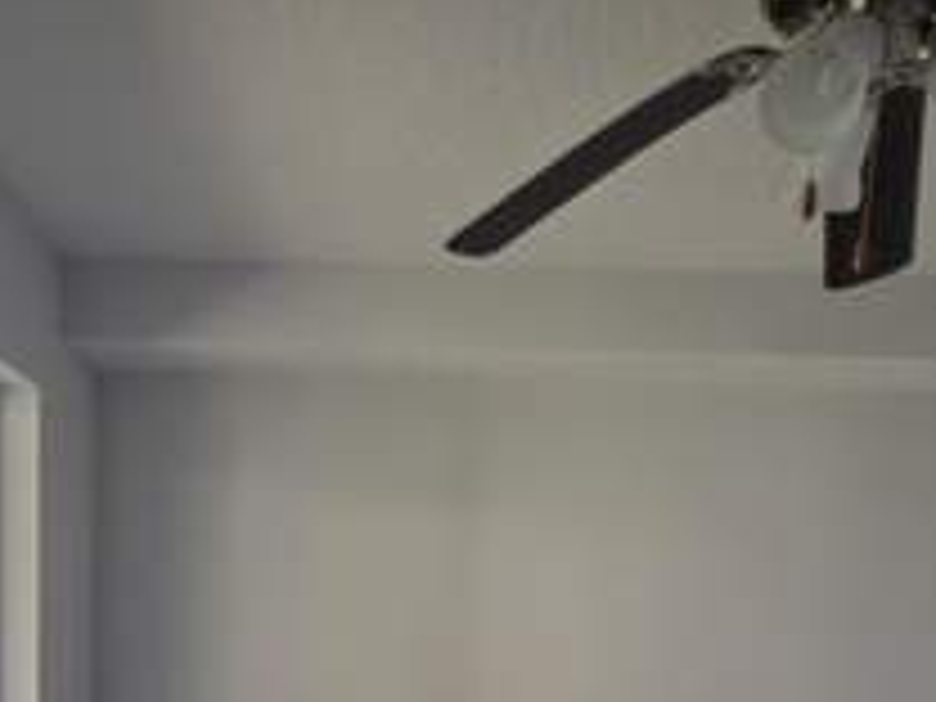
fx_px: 811
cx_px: 356
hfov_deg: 59.3
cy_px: 722
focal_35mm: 30
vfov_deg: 40.3
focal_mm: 2.2
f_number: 1.9
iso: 500
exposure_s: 1/240
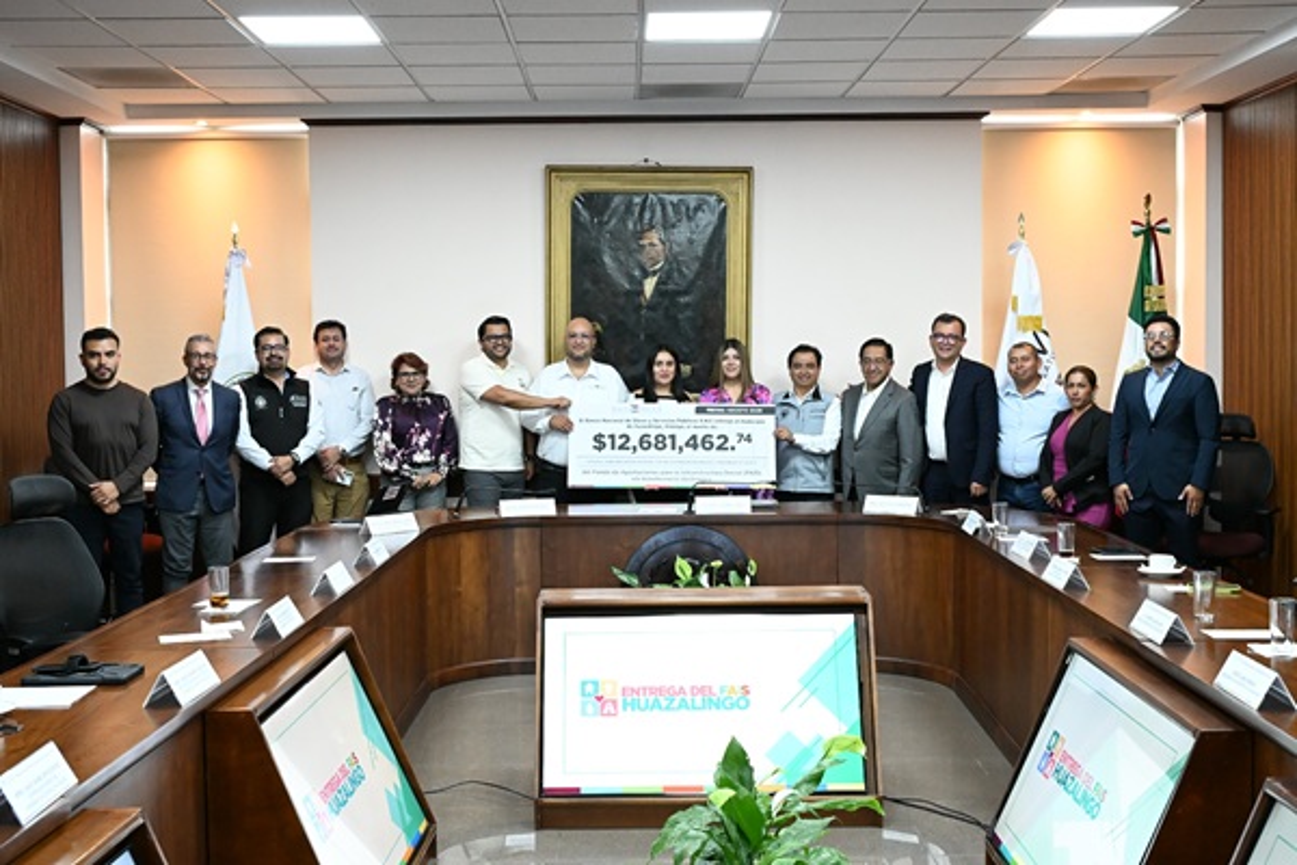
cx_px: 648
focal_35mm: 43
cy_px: 432
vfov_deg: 31.2
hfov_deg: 45.4
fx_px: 1549
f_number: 5.6
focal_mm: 43
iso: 6400
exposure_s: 1/100
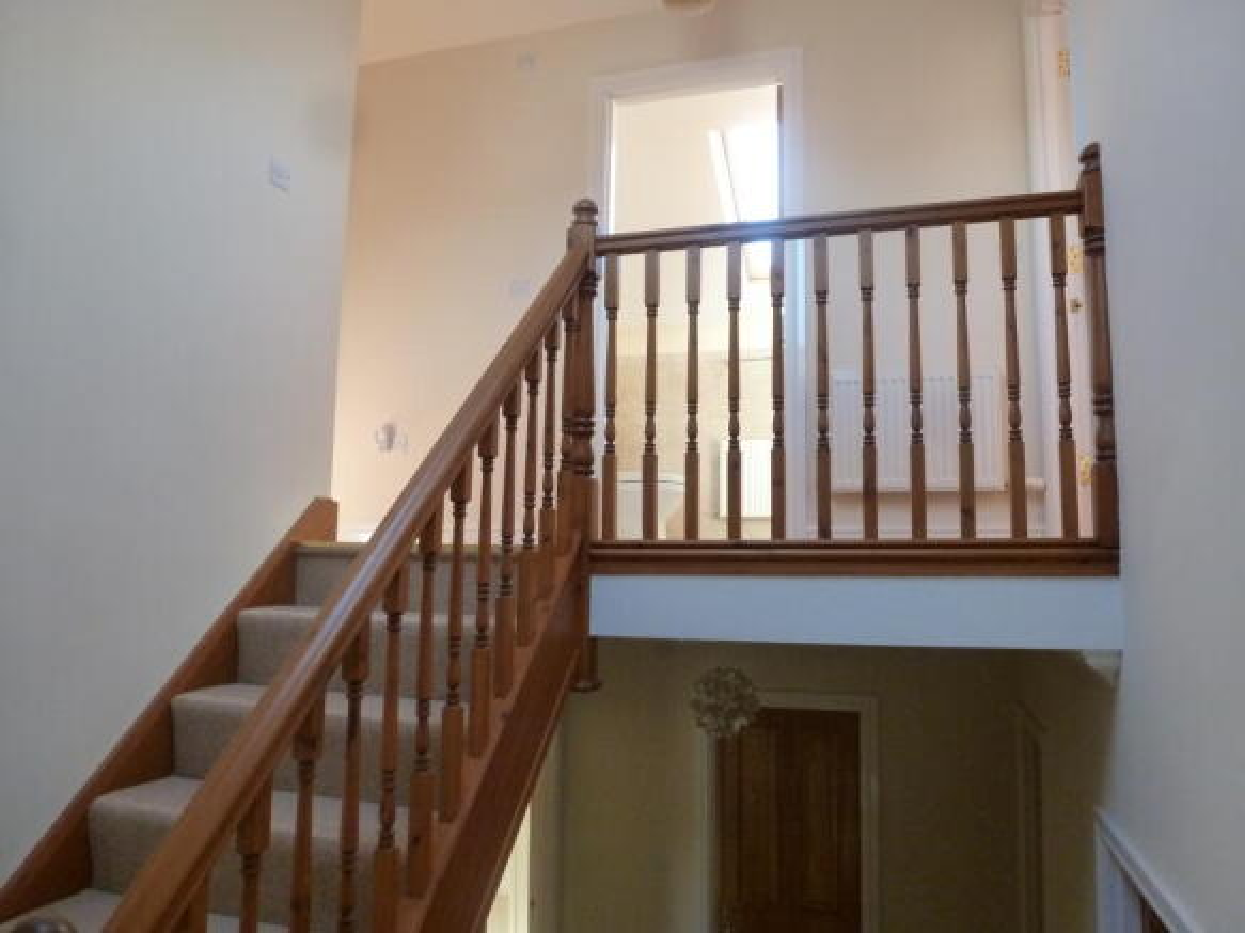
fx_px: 863
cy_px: 466
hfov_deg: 71.6
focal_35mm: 24
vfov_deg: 56.8
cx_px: 622
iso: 400
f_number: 3.3
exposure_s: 1/50
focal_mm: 4.3
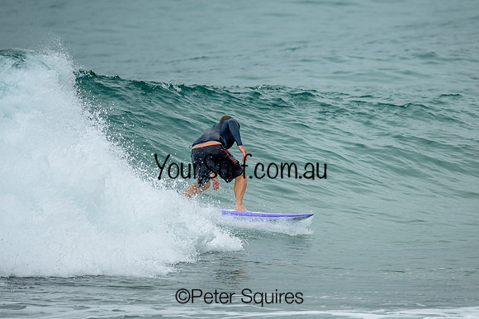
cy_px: 114
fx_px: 13666
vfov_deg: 1.3
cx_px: 281
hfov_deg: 2.0
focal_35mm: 1027
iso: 220
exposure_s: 1/2000
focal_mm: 800
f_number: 6.3
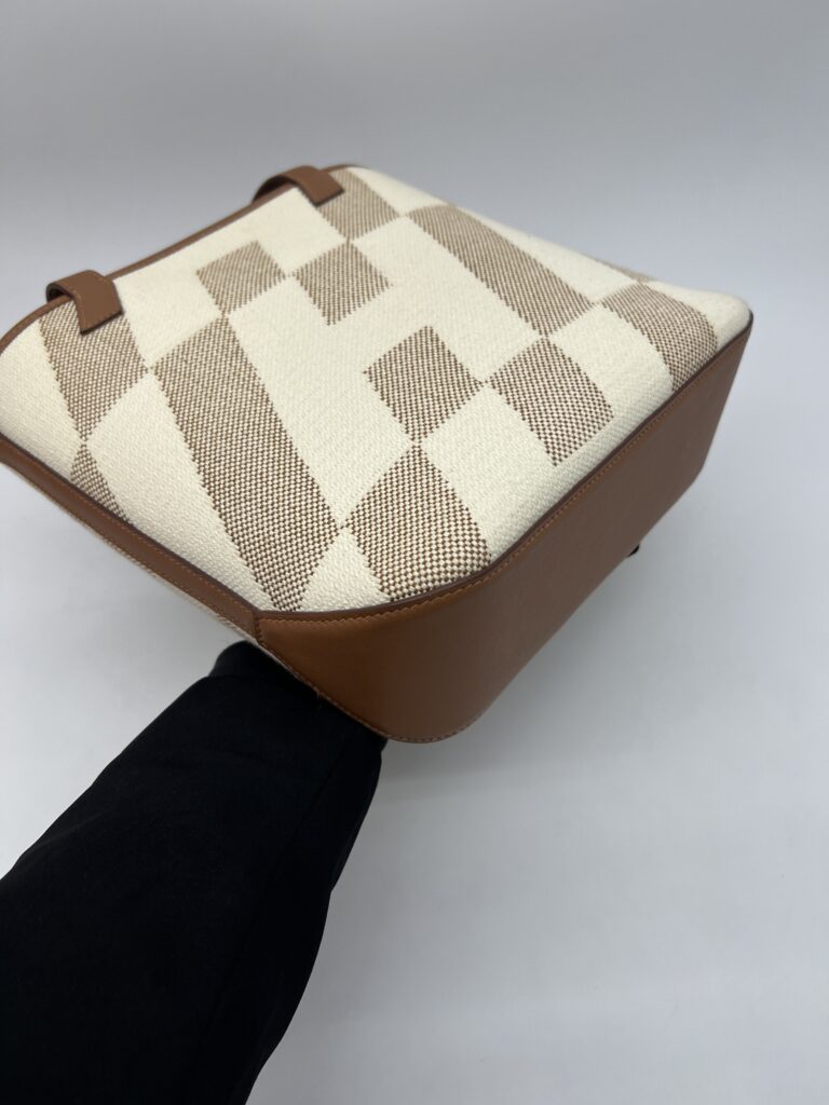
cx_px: 414
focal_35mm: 26
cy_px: 552
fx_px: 830
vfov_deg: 67.3
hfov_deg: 53.1
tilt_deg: -47.9
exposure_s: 1/315
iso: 50
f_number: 1.5
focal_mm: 5.7
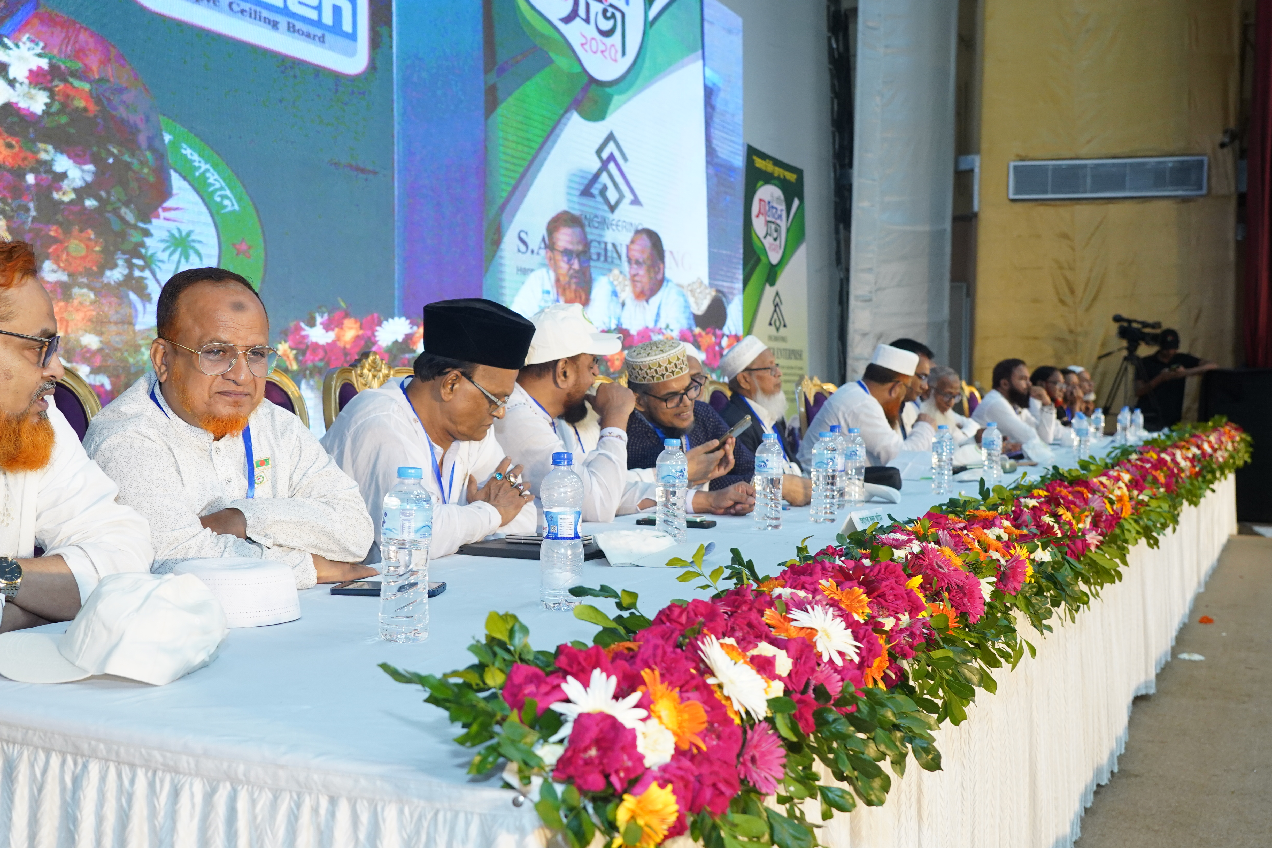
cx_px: 519
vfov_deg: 34.2
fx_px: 1378
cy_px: 428
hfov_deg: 49.3
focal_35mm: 39
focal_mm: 32
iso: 2500
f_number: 5.6
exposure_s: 1/125
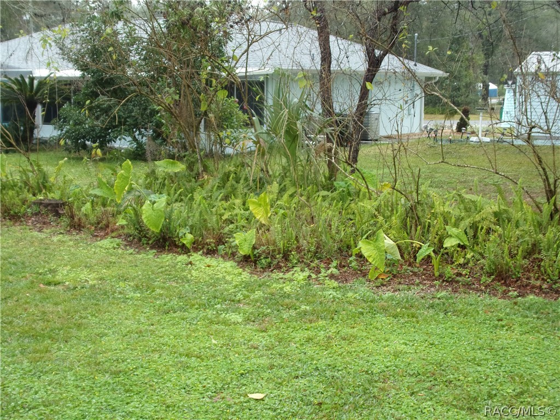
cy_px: 210
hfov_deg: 41.2
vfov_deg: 31.5
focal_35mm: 46
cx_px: 280
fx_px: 744
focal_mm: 8.3
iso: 80
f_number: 4.1
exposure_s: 1/42
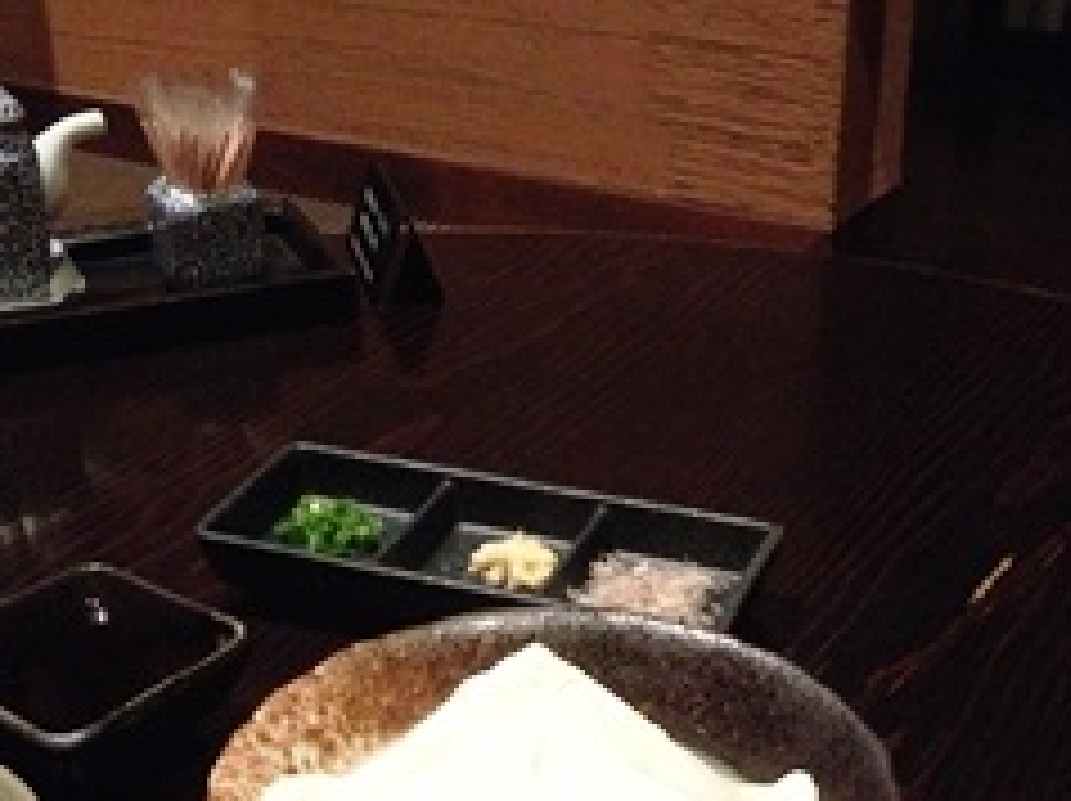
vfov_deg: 22.0
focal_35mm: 66
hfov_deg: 29.4
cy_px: 630
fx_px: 2040
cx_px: 522
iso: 800
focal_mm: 4.28
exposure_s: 1/15
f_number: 2.4
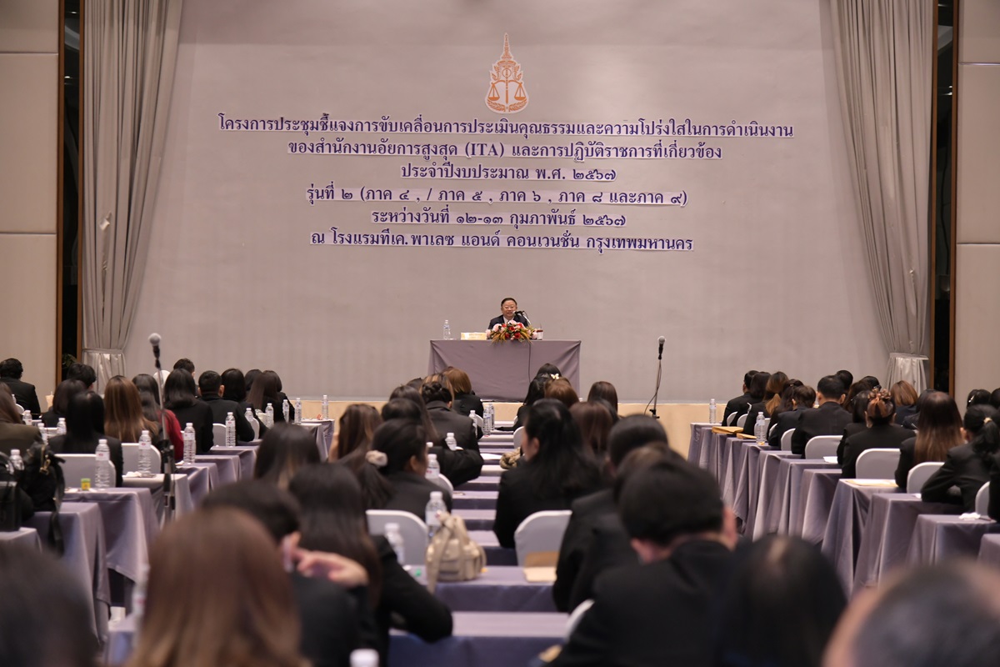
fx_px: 2361
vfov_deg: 16.1
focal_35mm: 85
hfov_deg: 23.9
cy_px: 334
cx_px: 500
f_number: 4.5
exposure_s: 1/125
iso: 1600
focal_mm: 85
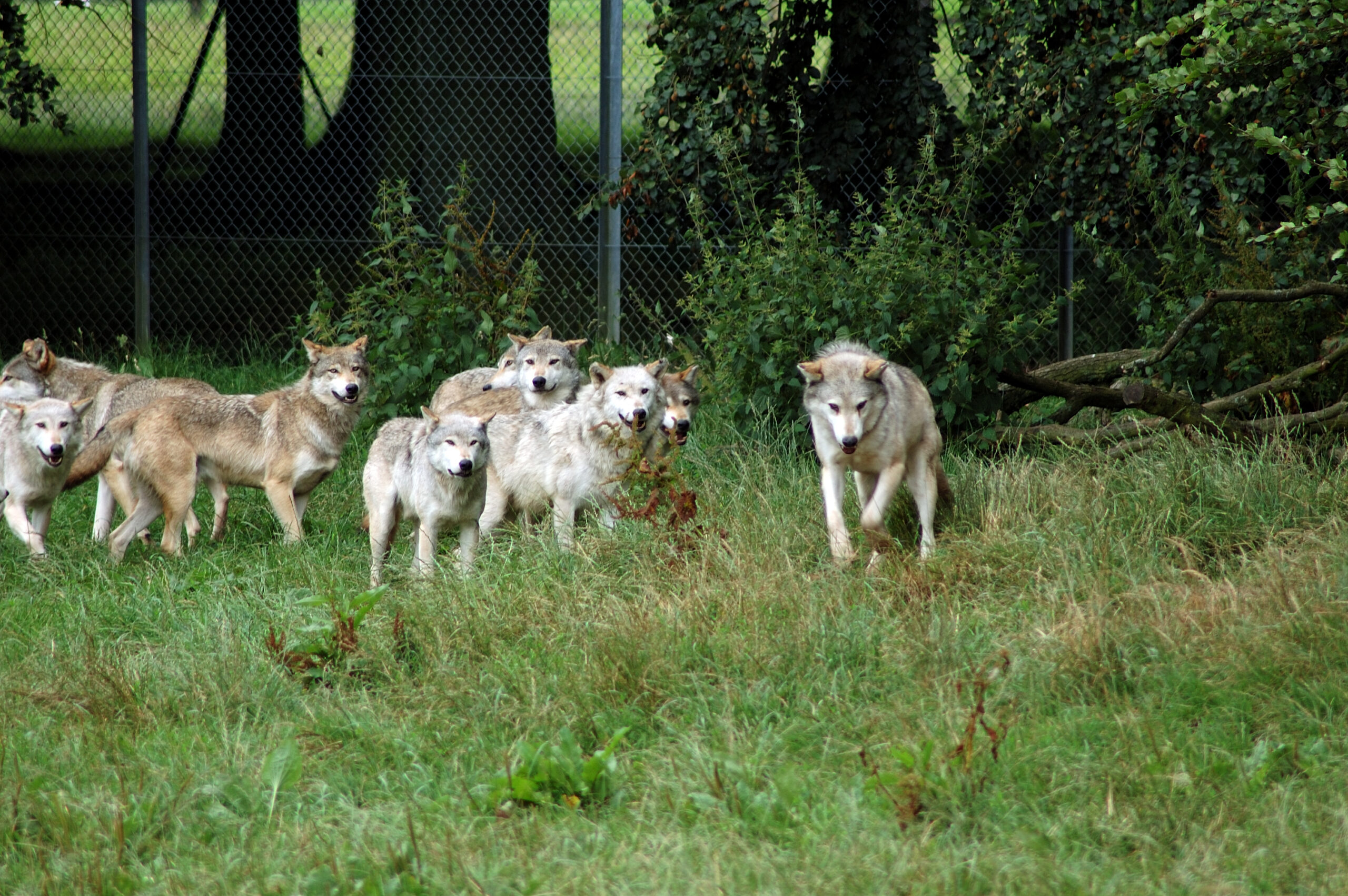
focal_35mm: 450
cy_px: 448
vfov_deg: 3.0
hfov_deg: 4.6
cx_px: 674
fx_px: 16835
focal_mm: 300
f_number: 5.6
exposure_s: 1/125
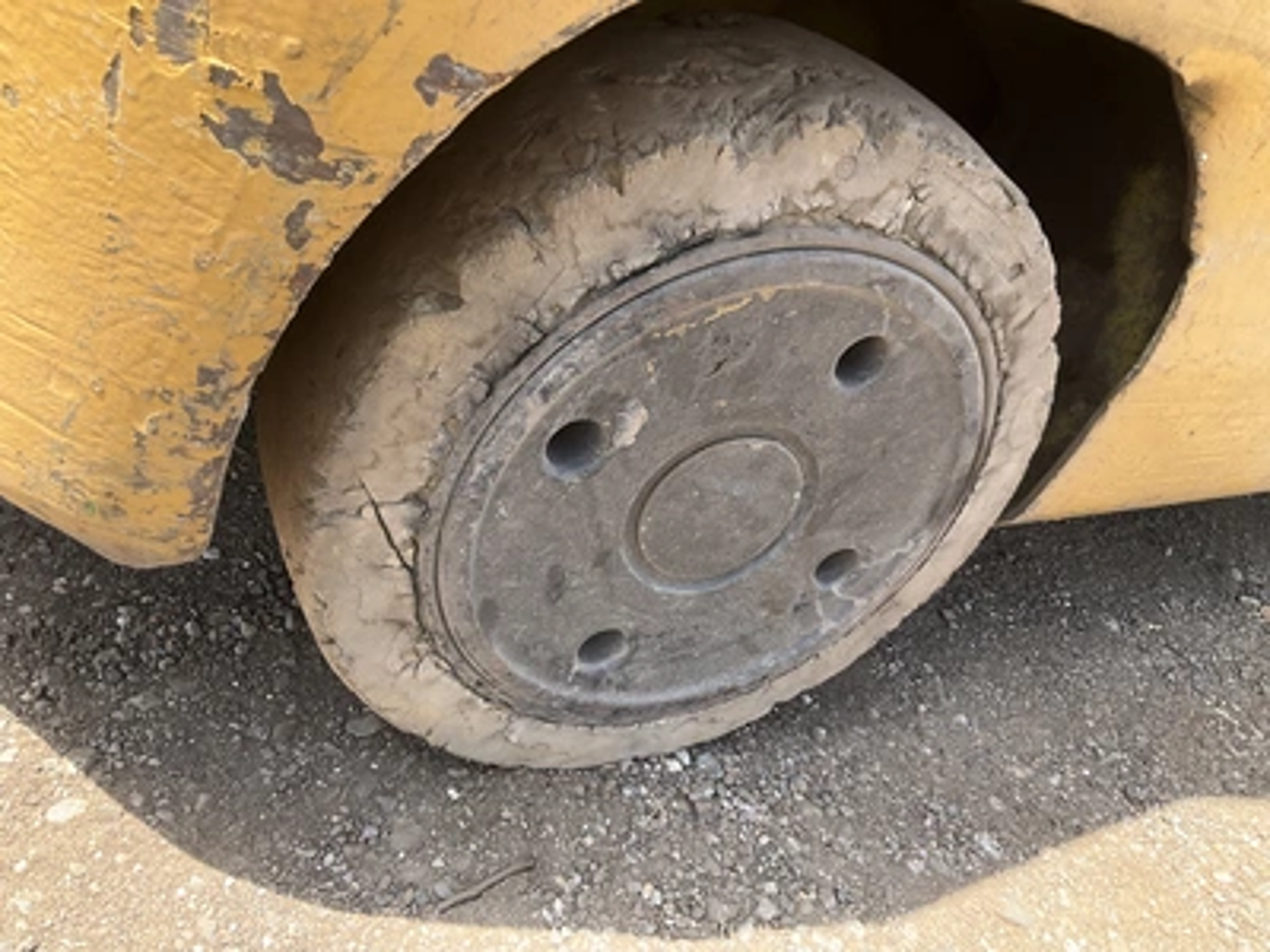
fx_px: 1064
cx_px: 635
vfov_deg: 48.2
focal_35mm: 29
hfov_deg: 61.7
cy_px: 476
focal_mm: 3
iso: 25
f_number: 1.8
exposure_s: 1/338
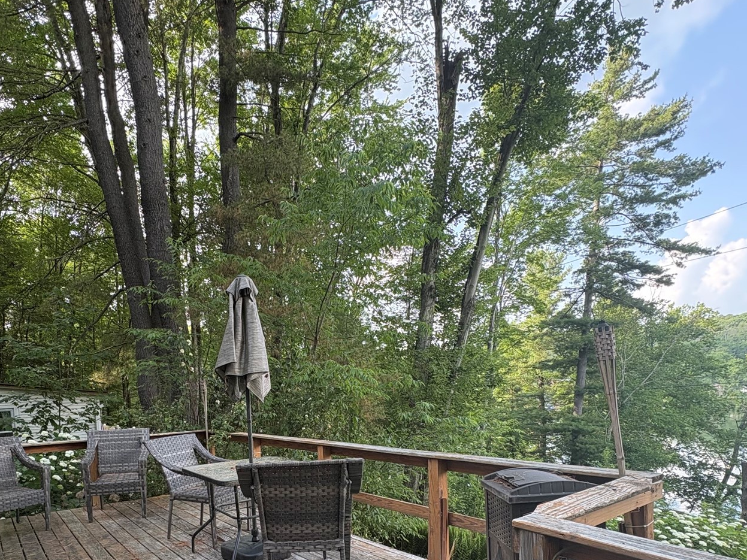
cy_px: 434
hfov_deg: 72.7
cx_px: 282
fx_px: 496
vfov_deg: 55.4
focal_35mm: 23
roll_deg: +3.5
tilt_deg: -3.8
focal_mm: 2.22
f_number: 2.2
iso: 80
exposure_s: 1/140
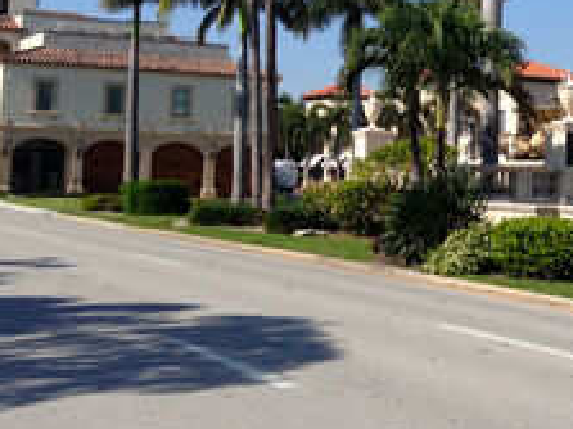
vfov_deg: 19.7
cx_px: 555
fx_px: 1224
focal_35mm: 74
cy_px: 99
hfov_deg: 25.2
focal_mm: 4.13
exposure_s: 1/1748
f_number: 2.4
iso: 50
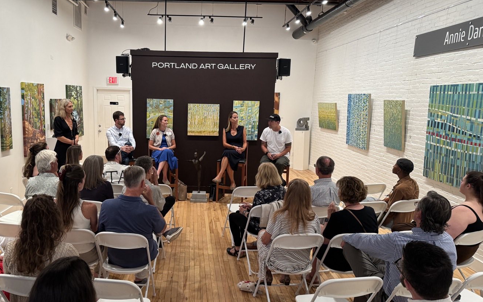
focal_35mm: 31
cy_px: 167
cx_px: 190
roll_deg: -0.4
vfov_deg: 40.6
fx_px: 408
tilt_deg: -9.4
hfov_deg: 60.6
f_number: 1.78
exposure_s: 1/60
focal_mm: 6.76
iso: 250
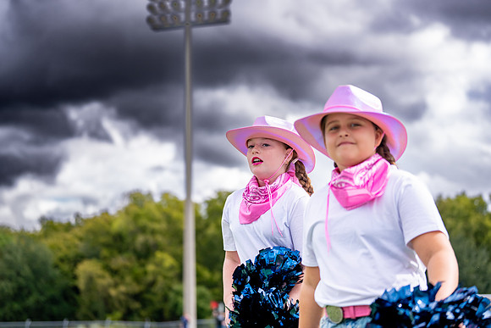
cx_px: 243
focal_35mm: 79
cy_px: 145
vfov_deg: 17.3
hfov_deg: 25.7
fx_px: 1078
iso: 320
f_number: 2.8
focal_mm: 70
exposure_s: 1/2500
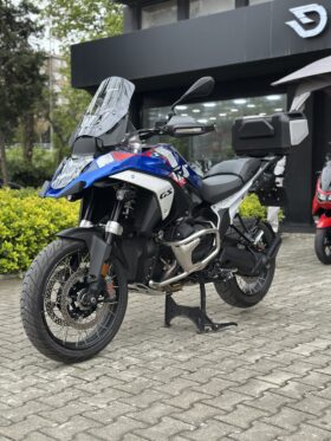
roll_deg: -1.0
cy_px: 220
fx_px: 612
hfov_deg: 30.3
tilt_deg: -4.2
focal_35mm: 48
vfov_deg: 39.6
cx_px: 166
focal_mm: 6.86
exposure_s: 1/233
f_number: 1.78
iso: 80
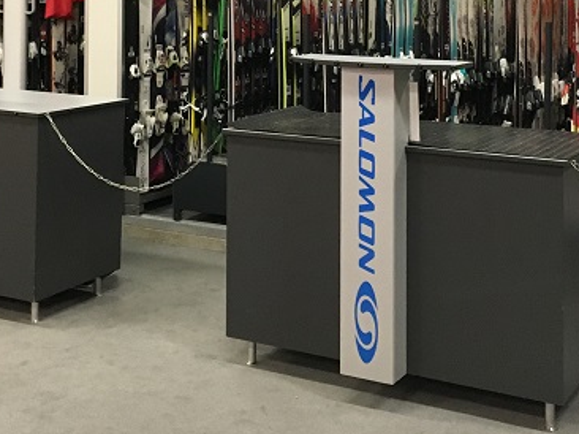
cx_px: 289
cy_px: -13
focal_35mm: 64
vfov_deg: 22.0
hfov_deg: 30.3
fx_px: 1070
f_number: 2.2
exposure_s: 1/33
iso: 250
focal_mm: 4.15
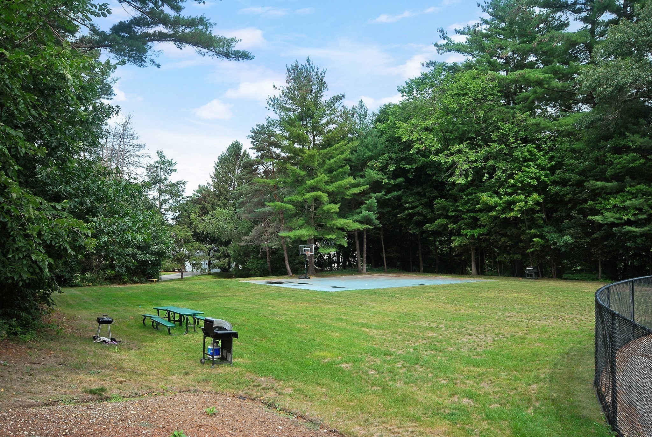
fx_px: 544
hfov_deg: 61.9
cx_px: 326
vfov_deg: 43.7
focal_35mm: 30
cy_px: 218
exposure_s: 1/80
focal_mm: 20
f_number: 11
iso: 200
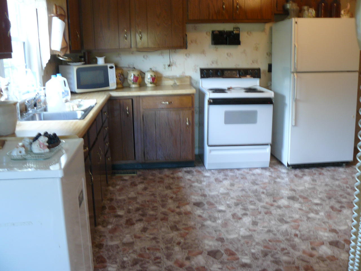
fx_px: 375
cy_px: 136
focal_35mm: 36
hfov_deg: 51.4
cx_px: 180
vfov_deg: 39.7
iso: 100
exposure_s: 1/4
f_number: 2.8
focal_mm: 6
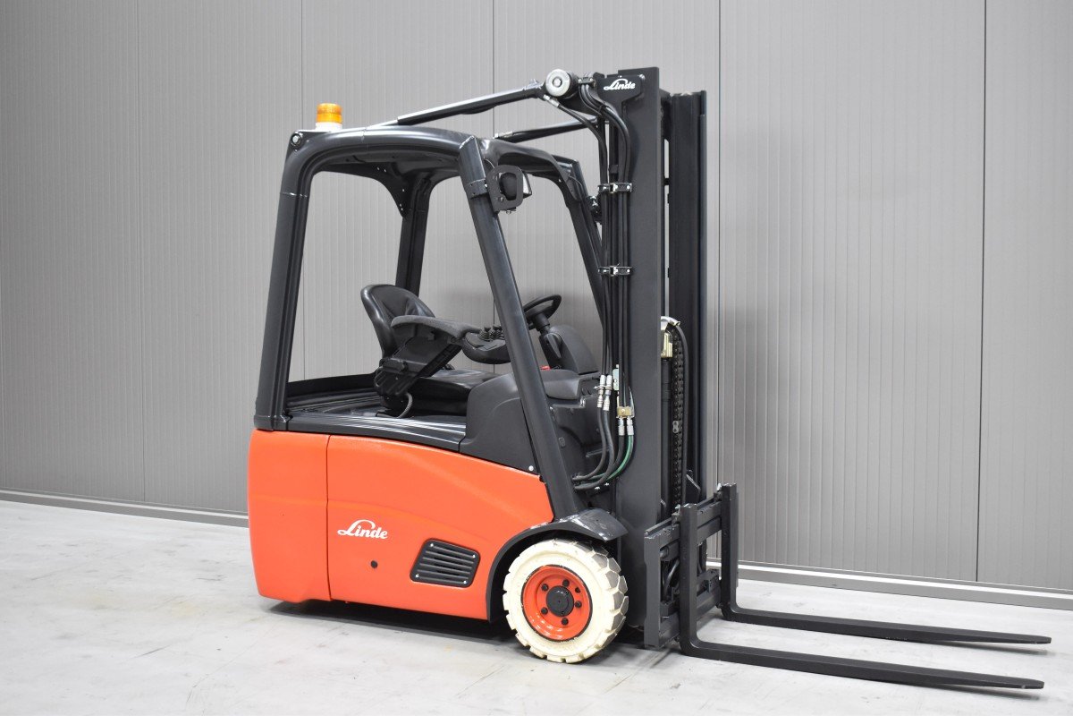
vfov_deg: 34.2
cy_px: 358
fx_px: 1162
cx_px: 536
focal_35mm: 39
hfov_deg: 49.6
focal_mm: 26
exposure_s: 1/40
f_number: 4.5
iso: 1600
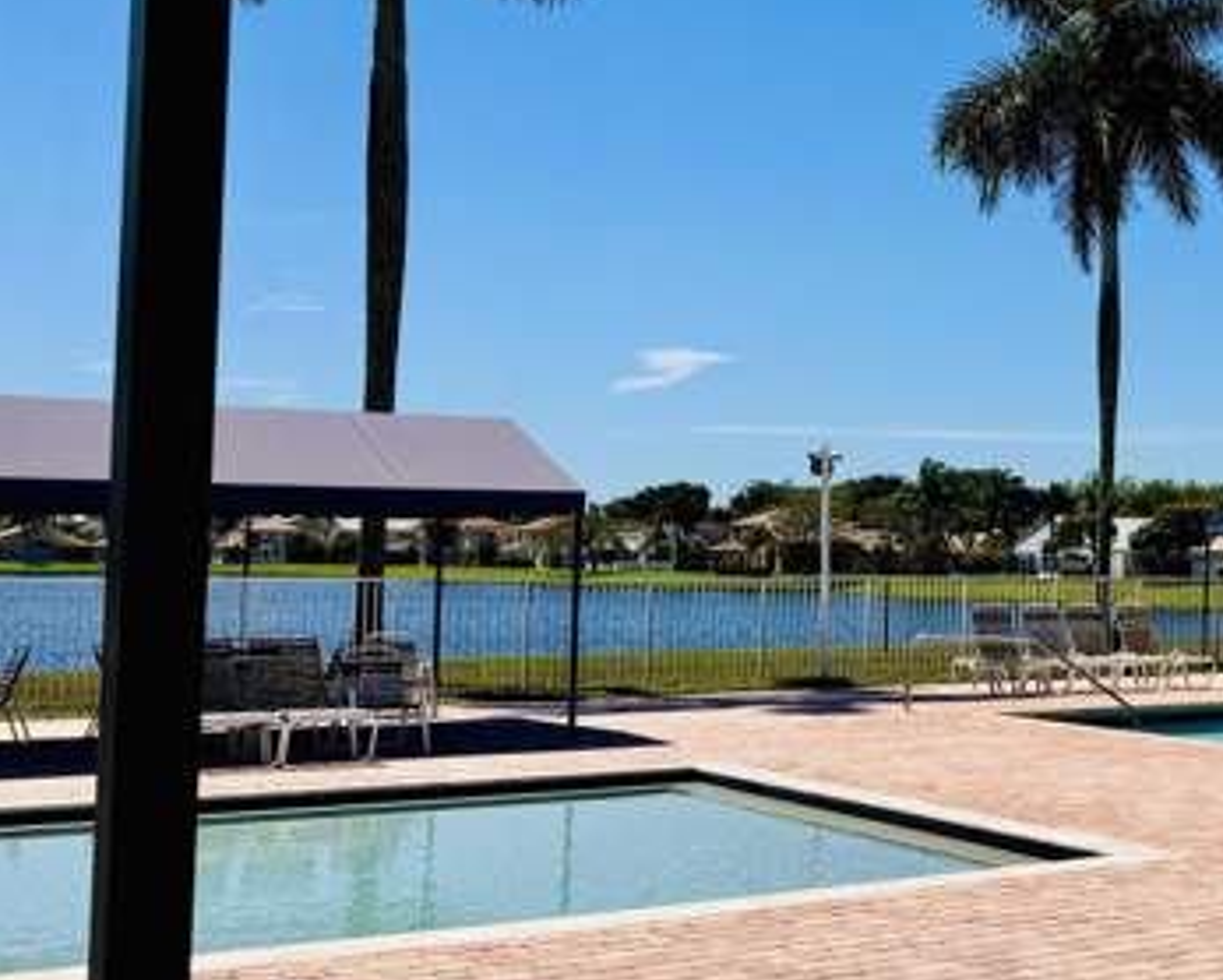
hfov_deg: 31.0
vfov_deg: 28.1
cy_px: 465
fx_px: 1956
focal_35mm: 54
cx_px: 1339
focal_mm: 6.76
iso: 80
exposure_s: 1/10417
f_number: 1.78
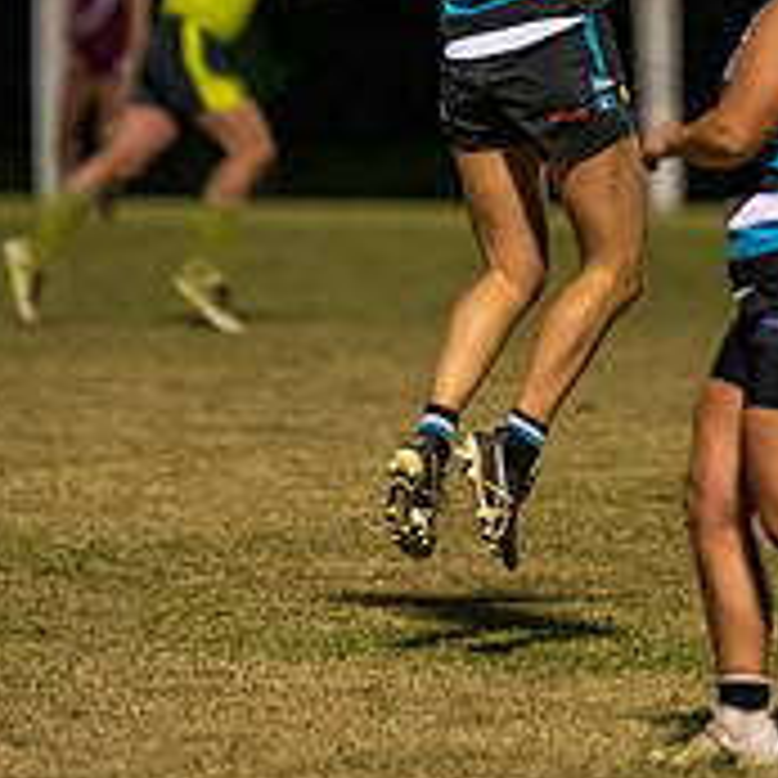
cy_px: 128
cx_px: 481
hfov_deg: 3.1
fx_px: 14494
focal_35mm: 570
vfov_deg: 3.1
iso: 6400
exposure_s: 1/800
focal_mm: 200
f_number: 2.8
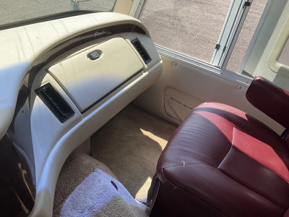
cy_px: 108
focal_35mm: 29
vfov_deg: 48.2
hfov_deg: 61.7
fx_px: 242
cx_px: 144
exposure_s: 1/551
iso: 25
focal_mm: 3
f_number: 1.8
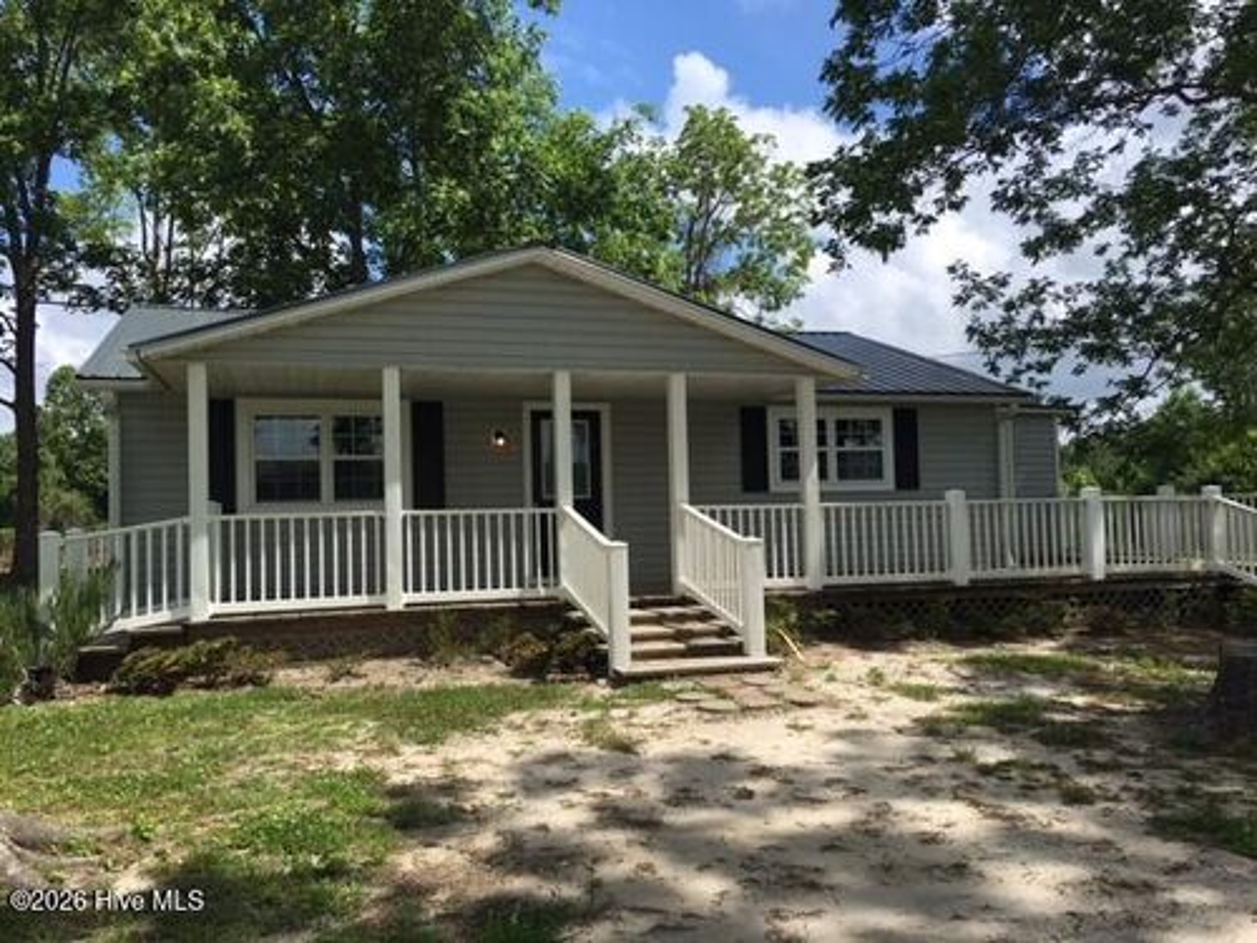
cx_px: 628
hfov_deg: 61.7
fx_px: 1053
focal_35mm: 29
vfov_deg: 48.2
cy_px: 472
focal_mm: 4.15
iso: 25
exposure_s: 1/1709
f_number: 2.2
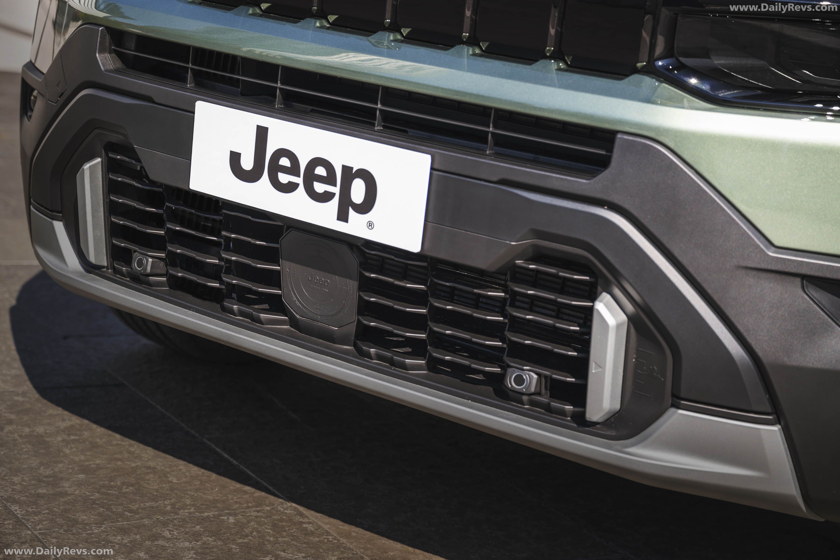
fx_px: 1540
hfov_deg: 30.5
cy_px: 280
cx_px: 420
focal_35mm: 66
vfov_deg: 20.6
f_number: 4
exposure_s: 1/250
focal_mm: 66
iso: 64
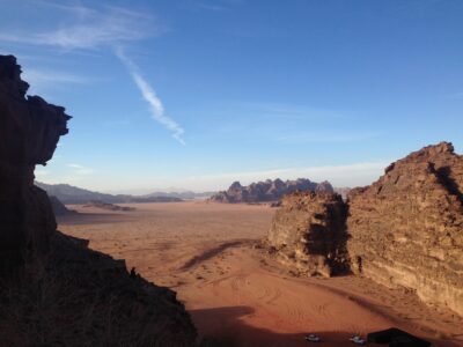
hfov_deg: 55.4
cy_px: 174
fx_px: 441
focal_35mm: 33
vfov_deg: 42.9
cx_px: 232
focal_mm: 4.12
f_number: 2.4
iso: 50
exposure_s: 1/1290
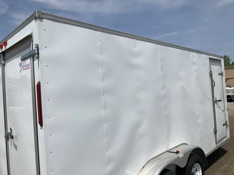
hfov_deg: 61.7
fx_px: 196
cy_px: 88
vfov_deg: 48.2
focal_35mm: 29
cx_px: 117
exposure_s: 1/4785
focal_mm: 3
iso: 25
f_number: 1.8
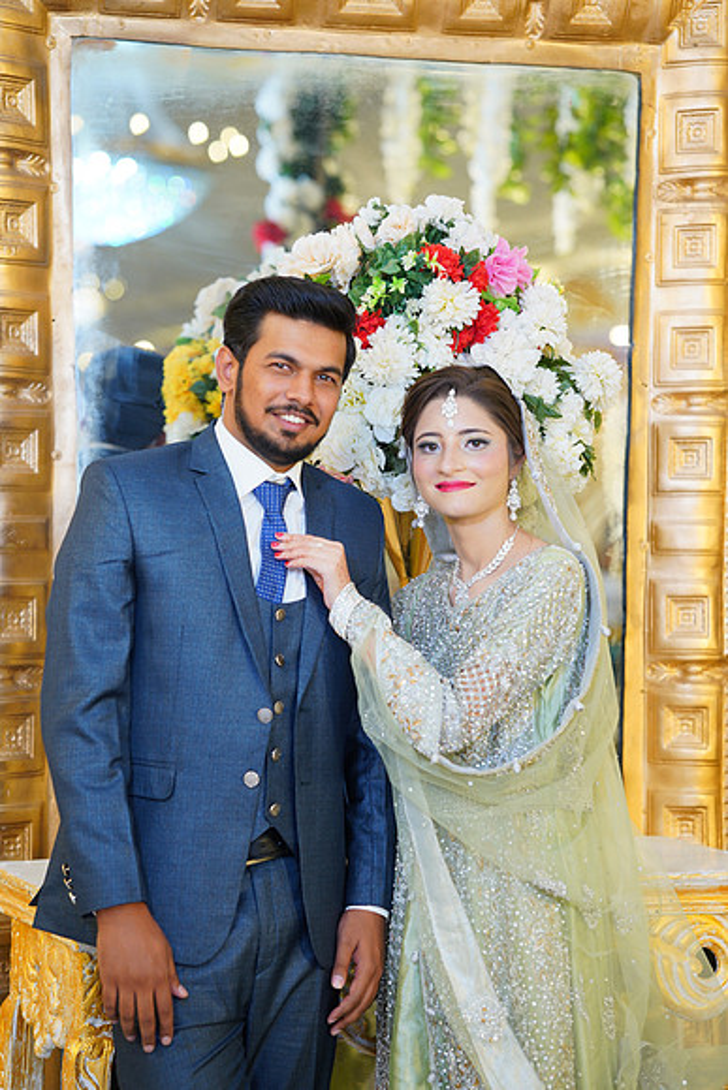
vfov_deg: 23.9
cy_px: 545
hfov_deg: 16.1
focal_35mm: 85
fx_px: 2577
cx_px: 364
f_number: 2.5
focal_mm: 85
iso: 320
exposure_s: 1/160
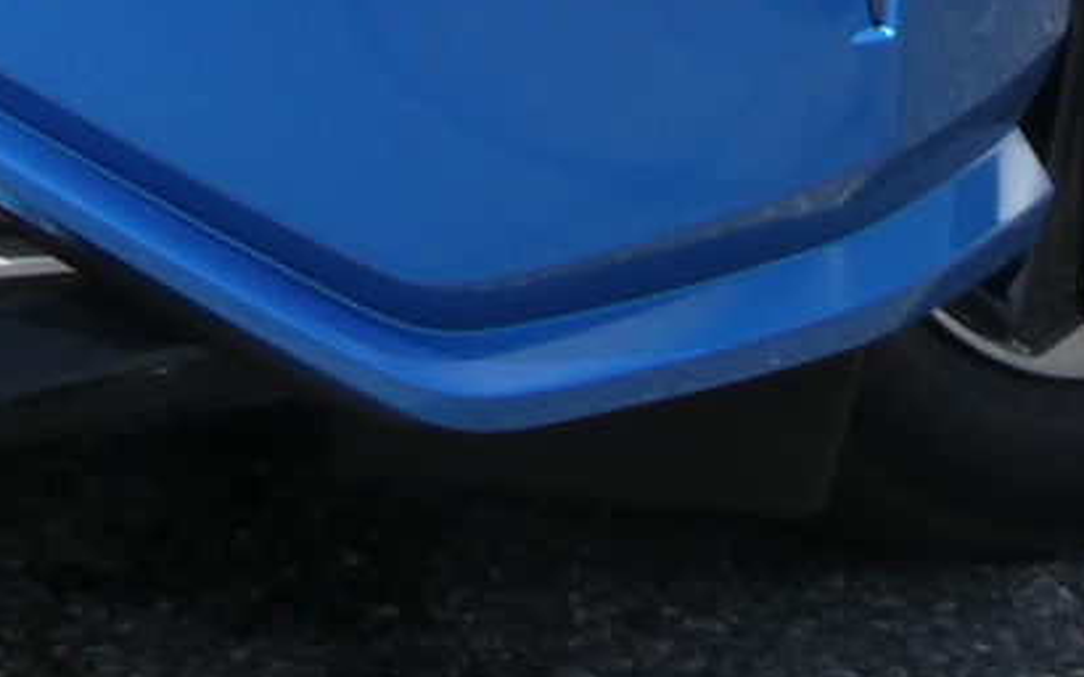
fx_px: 7413
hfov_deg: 8.2
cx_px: -658
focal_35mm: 251
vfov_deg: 4.9
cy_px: -1682
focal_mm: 6.7
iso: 80
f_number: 6.3
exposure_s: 1/250
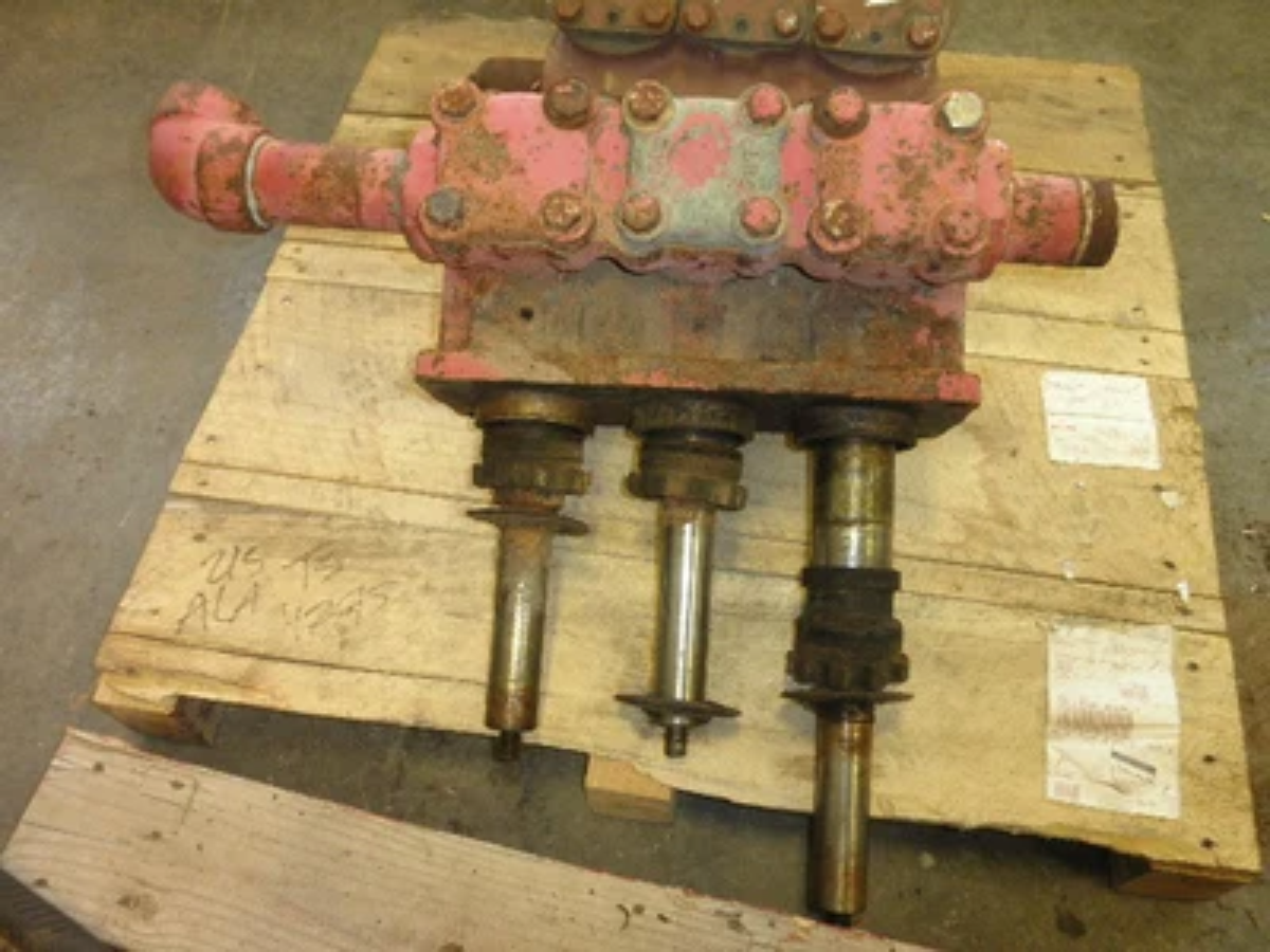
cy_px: 476
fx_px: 1027
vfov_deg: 49.7
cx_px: 635
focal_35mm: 28
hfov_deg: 63.4
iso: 200
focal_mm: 5
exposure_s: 1/30
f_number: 3
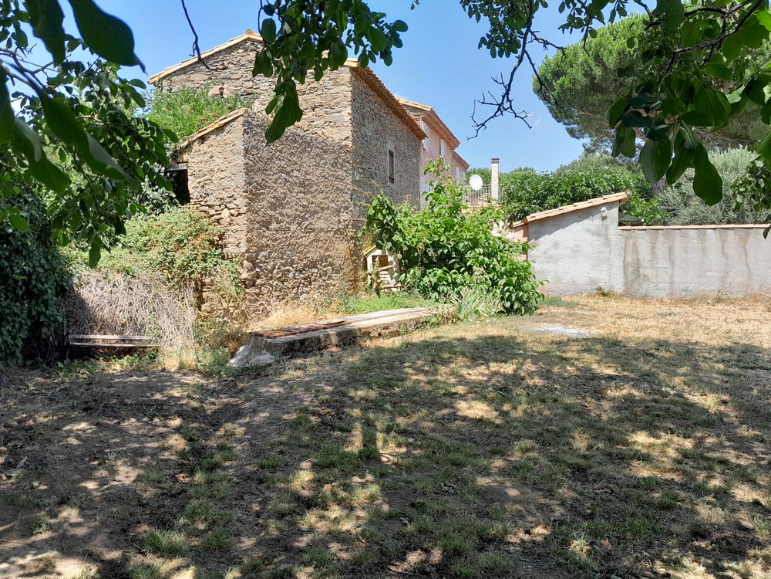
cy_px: 290
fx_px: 601
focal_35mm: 27
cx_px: 386
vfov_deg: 51.4
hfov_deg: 65.3
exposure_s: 1/231
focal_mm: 4
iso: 40
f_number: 1.8
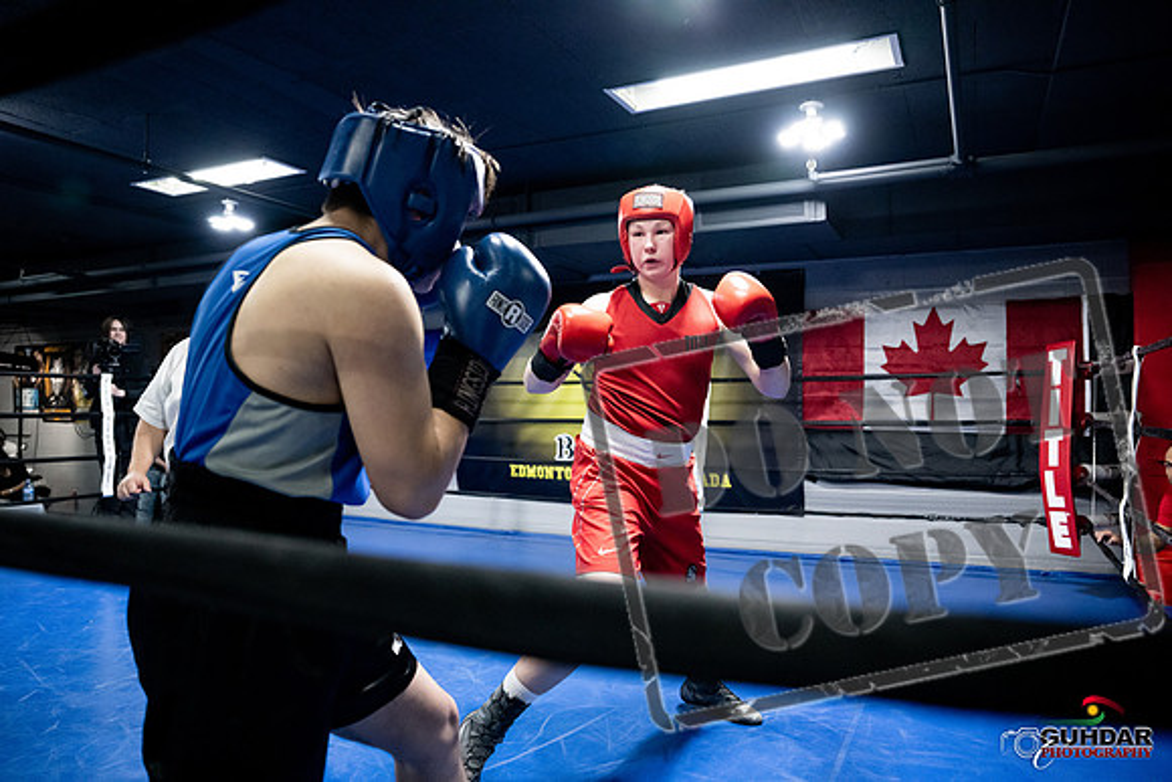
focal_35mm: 24
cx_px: 586
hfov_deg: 73.7
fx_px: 781
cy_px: 391
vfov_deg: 53.2
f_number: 2.8
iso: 8000
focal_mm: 24
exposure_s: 1/1000
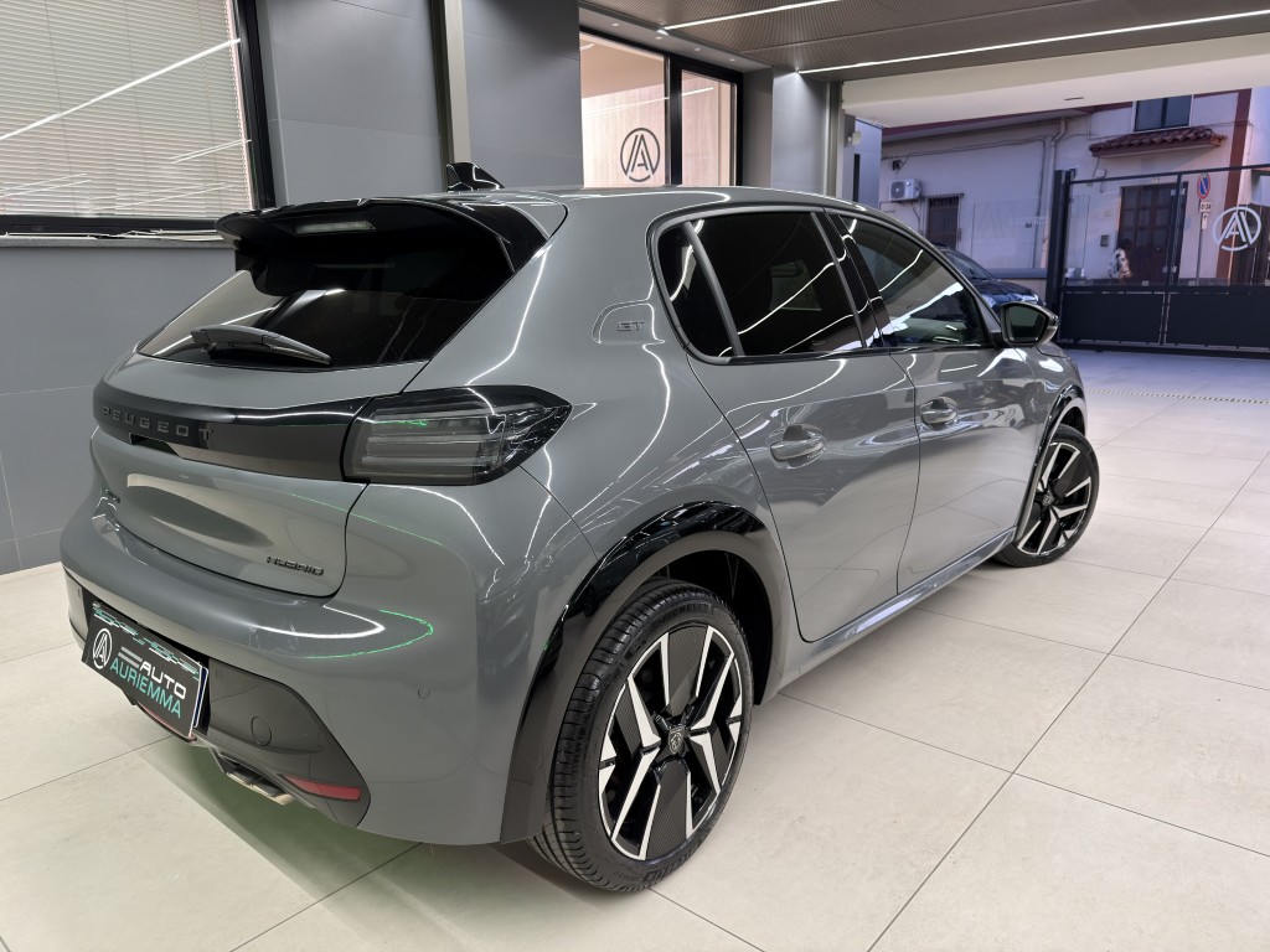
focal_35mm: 24
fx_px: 881
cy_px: 476
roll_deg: +2.1
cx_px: 635
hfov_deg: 71.6
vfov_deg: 56.8
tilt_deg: -13.2
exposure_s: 1/33
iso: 250
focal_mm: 6.76
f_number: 1.78
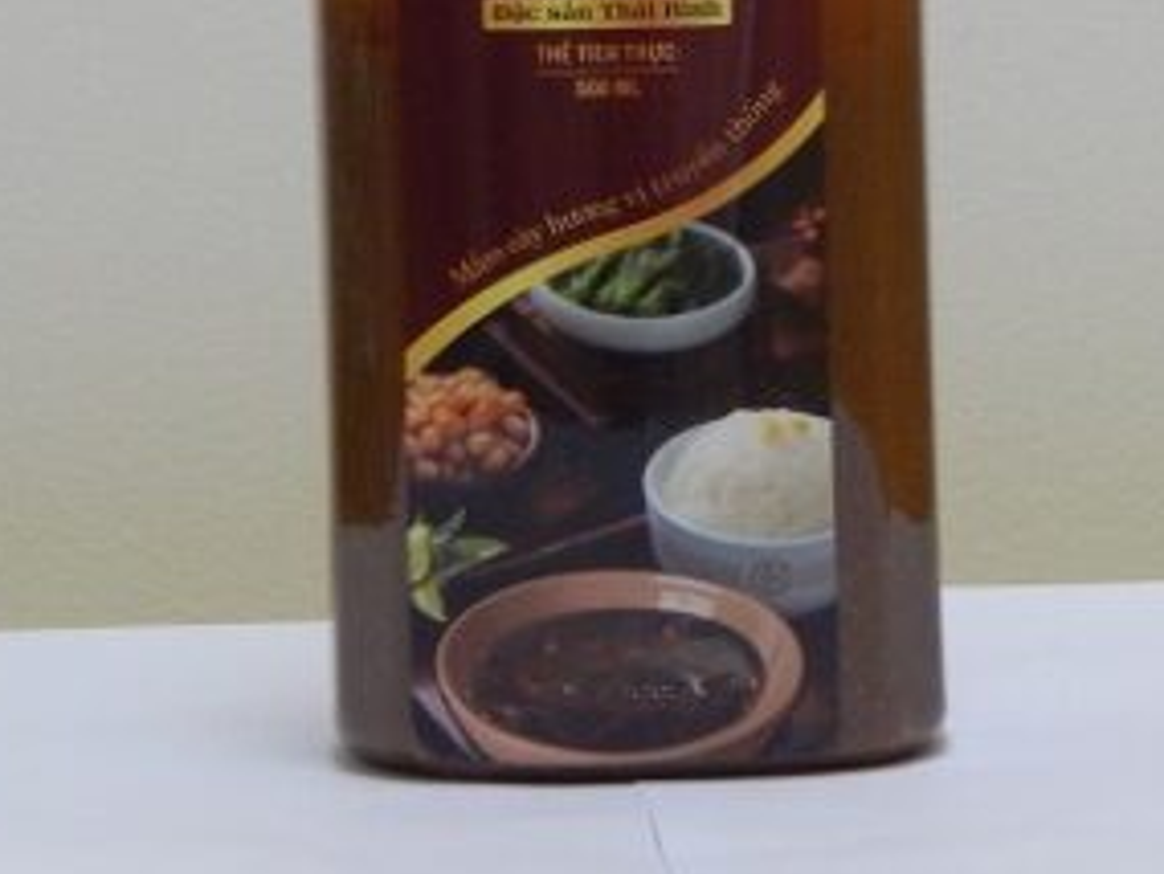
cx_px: 662
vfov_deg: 4.2
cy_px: -270
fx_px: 11875
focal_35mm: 353
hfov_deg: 5.6
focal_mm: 23.4
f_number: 4.8
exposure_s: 1/15
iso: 400
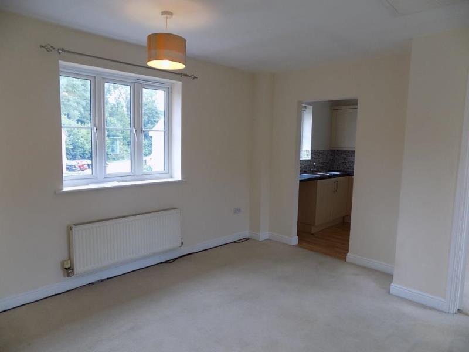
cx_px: 234
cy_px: 176
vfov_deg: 58.9
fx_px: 312
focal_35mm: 23
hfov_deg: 73.9
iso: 125
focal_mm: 4
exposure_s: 1/30
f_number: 3.1
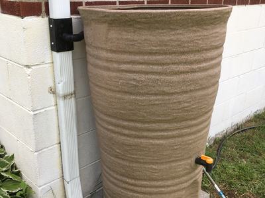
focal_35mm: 29
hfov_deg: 61.7
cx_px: 132
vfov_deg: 48.2
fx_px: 222
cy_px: 99
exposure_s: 1/641
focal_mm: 4.15
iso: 25
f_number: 2.2
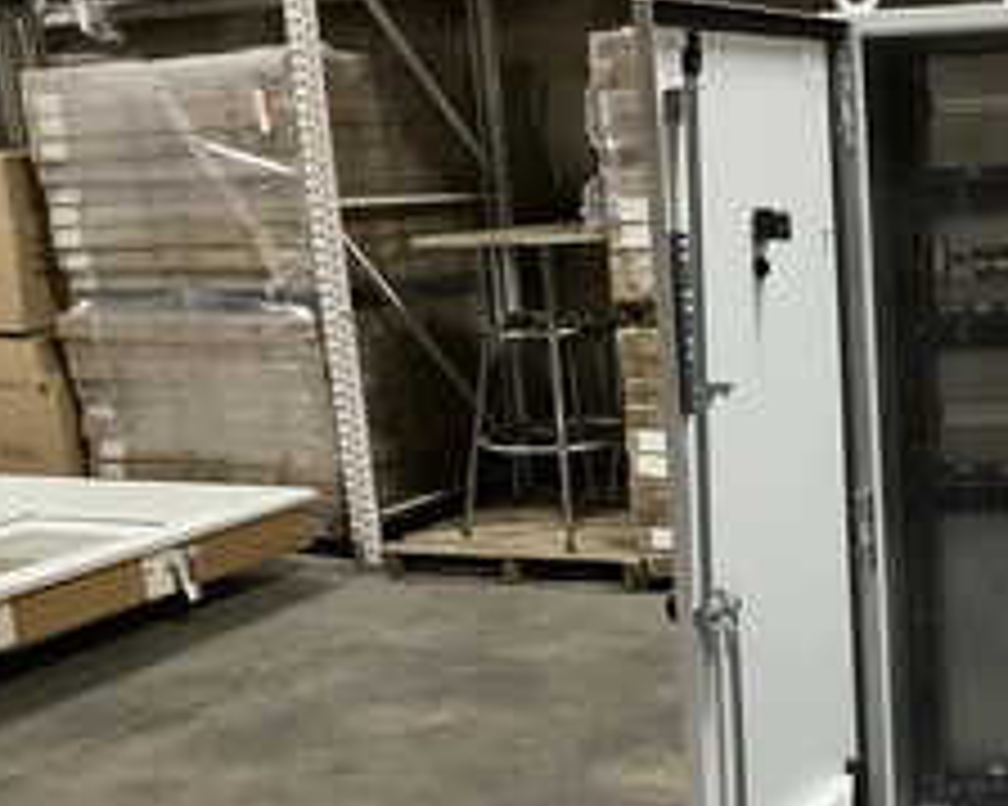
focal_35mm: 54
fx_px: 1610
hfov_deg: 33.3
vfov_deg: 27.9
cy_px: 549
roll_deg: +1.3
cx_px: 873
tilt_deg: -14.1
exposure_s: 1/30
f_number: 2.4
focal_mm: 3.3
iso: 500
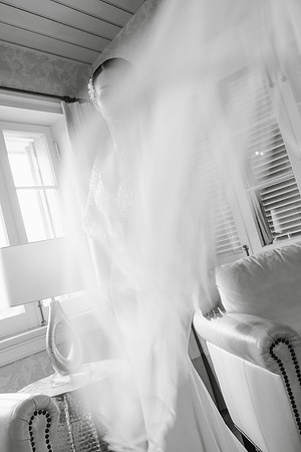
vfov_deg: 54.4
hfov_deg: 37.9
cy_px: 226
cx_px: 150
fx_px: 439
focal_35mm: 35
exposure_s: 1/30
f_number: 4
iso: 125
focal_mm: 35
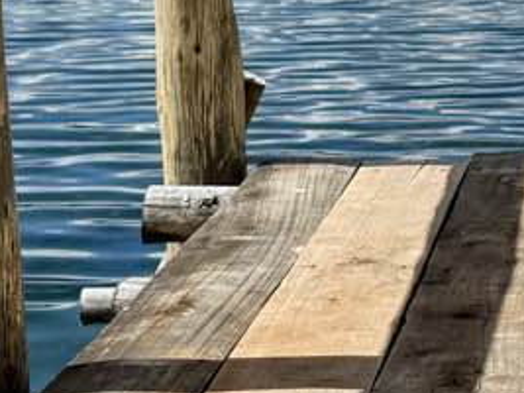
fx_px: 2179
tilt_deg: -6.0
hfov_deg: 13.6
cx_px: 500
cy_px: 12
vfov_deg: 10.2
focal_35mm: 144
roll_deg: +1.6
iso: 80
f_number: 1.78
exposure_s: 1/7353
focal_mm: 6.76
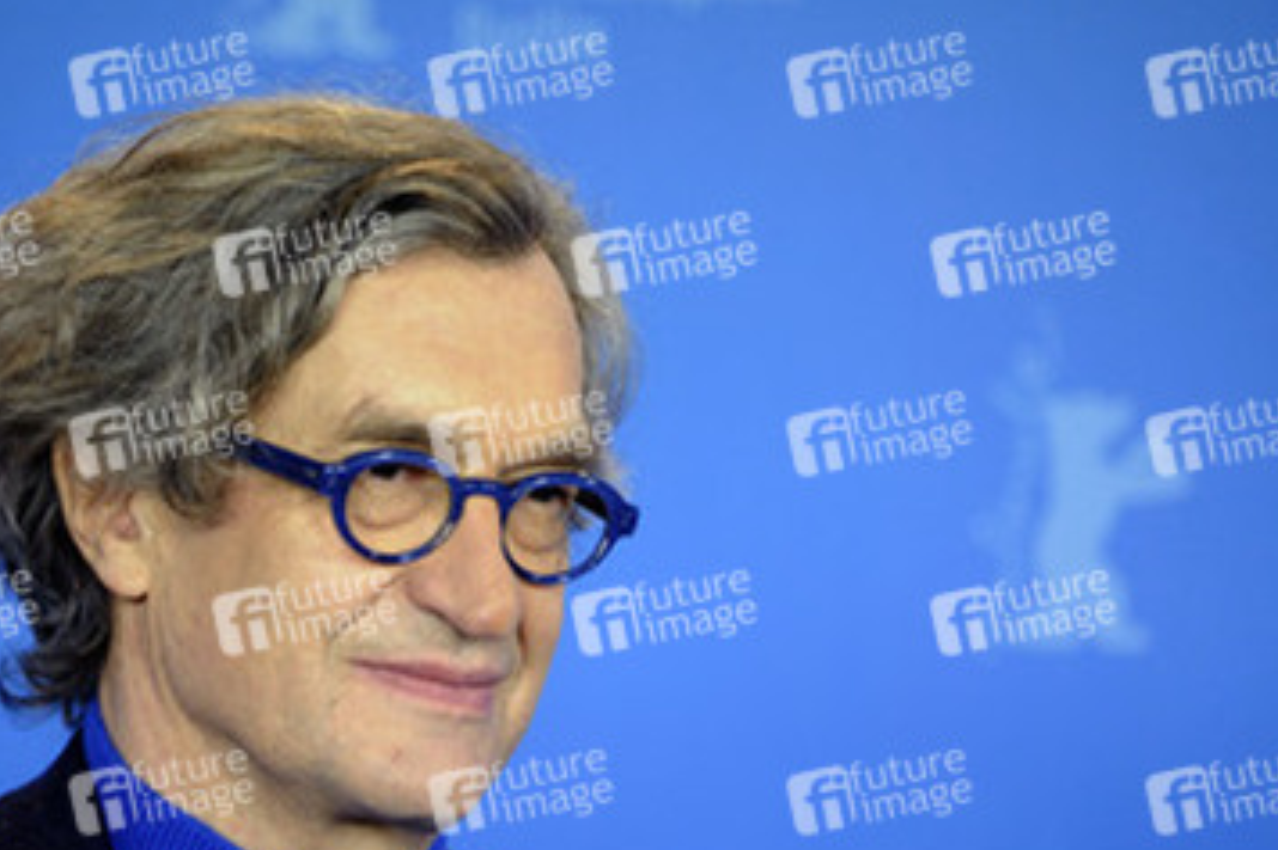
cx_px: 569
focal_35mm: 241
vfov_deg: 5.7
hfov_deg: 8.5
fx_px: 8551
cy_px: 524
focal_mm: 190
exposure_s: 1/200
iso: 3200
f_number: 5
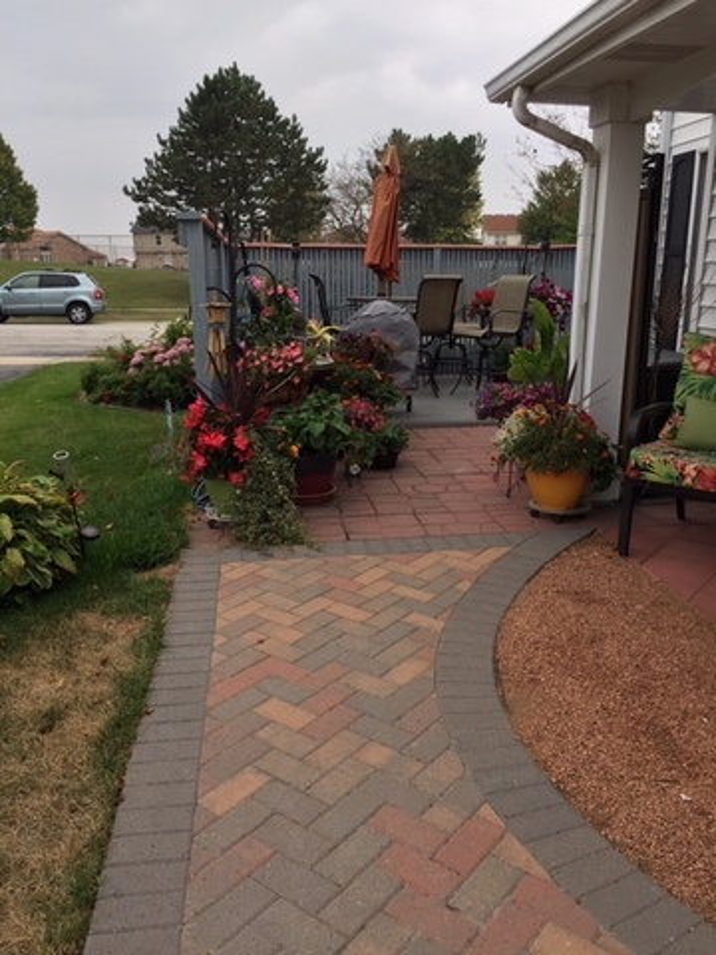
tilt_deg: -12.2
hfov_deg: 48.2
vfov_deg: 61.7
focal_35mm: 29
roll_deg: -0.5
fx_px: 800
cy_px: 478
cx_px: 358
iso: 50
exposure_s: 1/120
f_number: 2.2
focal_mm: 4.15
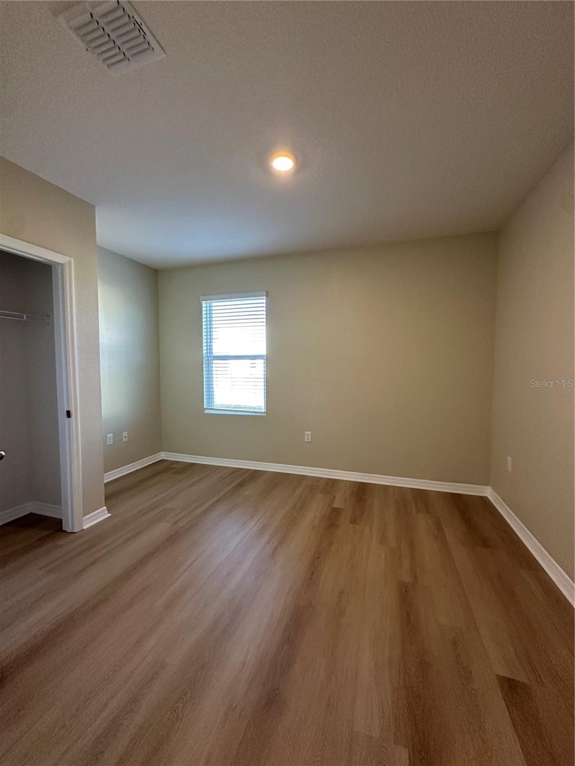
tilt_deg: -2.0
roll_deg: -0.3
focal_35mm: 14
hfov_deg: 85.7
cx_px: 288
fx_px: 310
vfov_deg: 102.1
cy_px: 383
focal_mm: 2.22
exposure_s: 1/120
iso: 250
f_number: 2.2
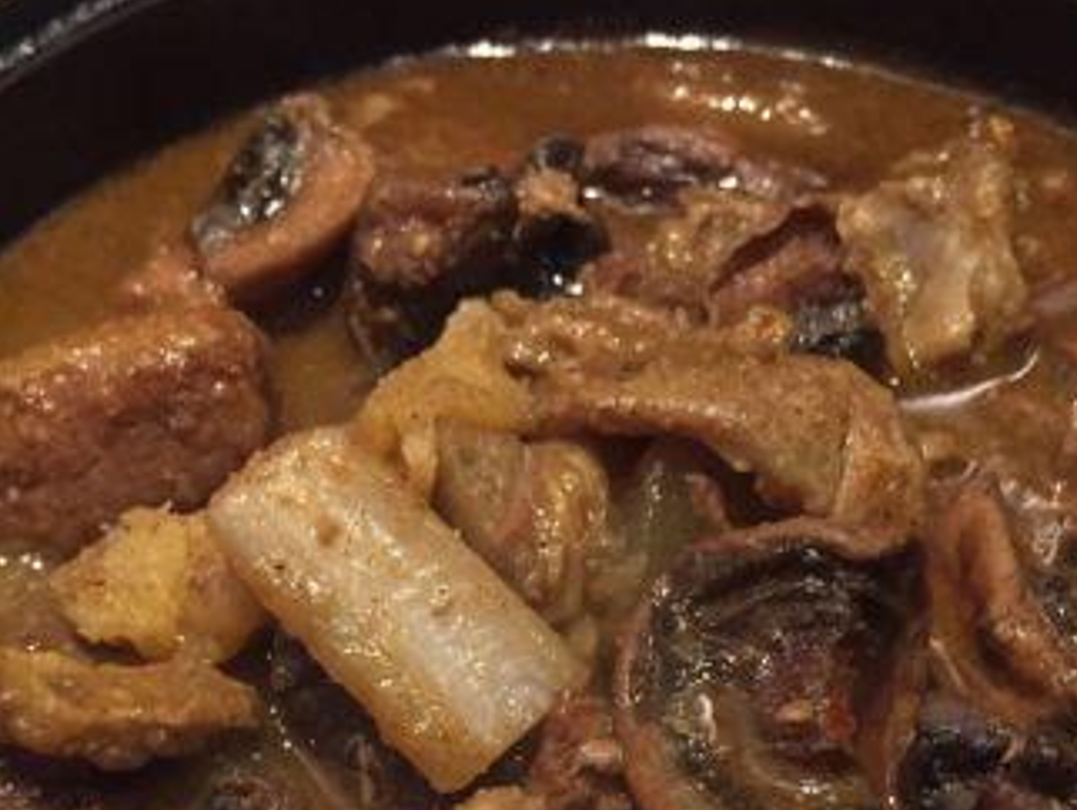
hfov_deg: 30.7
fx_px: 1962
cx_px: 525
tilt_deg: -50.9
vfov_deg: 23.0
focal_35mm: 63
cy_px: 654
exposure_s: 1/30
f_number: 2.2
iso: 250
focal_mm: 4.15
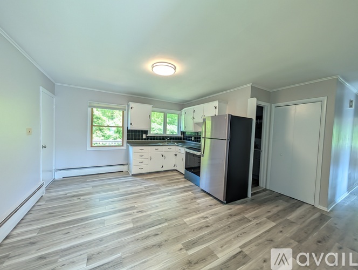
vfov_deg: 94.6
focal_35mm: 12
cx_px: 179
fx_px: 124
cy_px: 135
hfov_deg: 110.5
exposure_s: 1/90.1
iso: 71
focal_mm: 2.02
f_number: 1.7
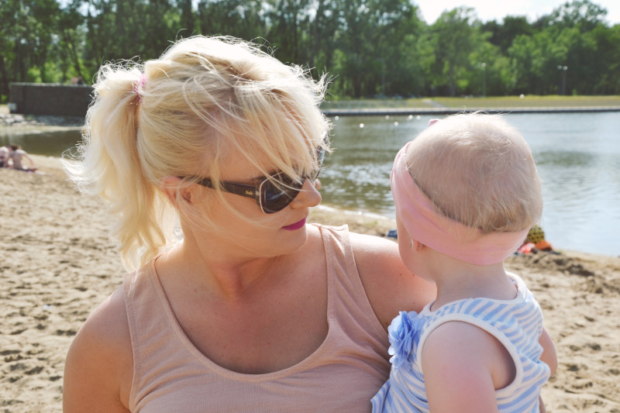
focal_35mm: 48
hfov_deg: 41.1
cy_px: 206
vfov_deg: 28.1
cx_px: 310
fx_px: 826
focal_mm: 32
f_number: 6.3
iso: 100
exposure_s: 1/320
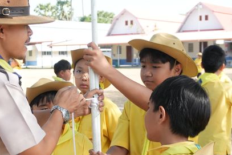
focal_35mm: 76
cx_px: 66
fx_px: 490
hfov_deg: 26.4
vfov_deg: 17.9
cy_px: 98
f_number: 4.5
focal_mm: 25
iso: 1600
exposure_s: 1/3200
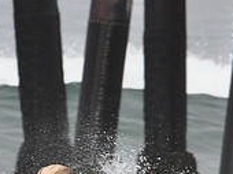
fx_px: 18202
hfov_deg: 0.7
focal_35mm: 2708
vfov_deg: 0.5
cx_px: 136
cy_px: 210
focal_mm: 550
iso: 1250
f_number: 18
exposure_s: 1/640
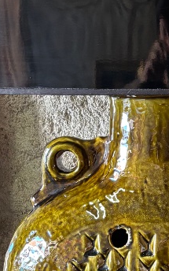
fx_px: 707
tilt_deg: -2.6
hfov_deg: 13.4
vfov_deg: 21.6
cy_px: 102
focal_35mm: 96
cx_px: 174
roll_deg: +0.1
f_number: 1.6
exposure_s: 1/50
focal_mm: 5.96
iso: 320
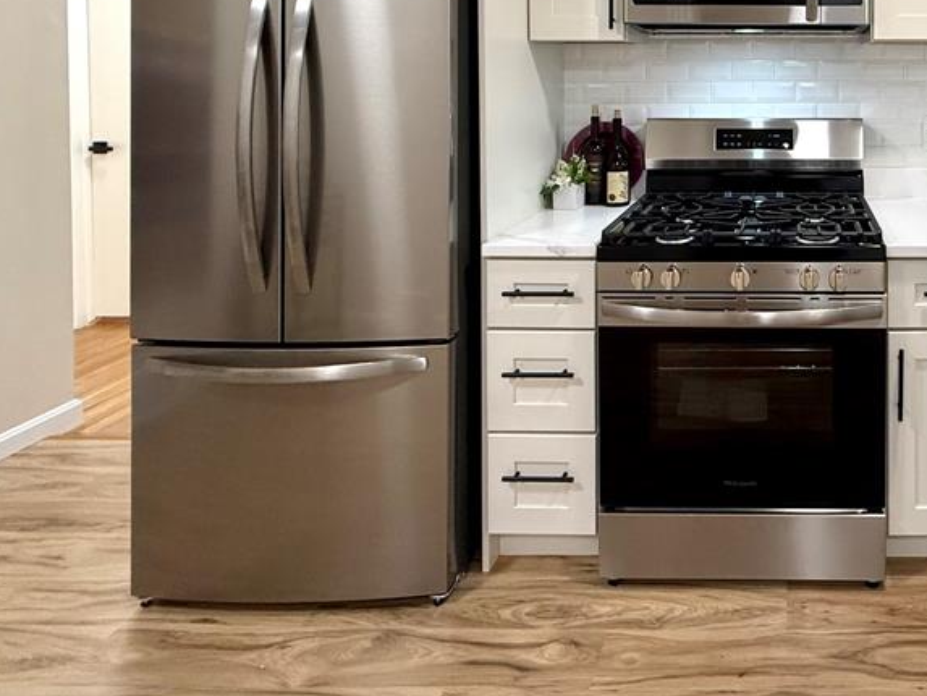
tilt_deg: -1.4
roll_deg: -0.3
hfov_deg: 61.0
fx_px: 670
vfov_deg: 49.4
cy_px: 79
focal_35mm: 25
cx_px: 796
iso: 320
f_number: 2.2
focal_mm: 2.22
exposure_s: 1/120
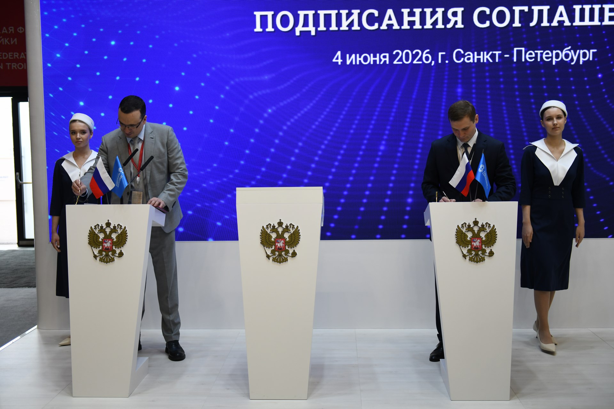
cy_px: 204
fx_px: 819
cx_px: 307
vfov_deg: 28.1
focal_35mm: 48
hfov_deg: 41.1
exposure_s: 1/640
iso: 640
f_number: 2.8
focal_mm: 48
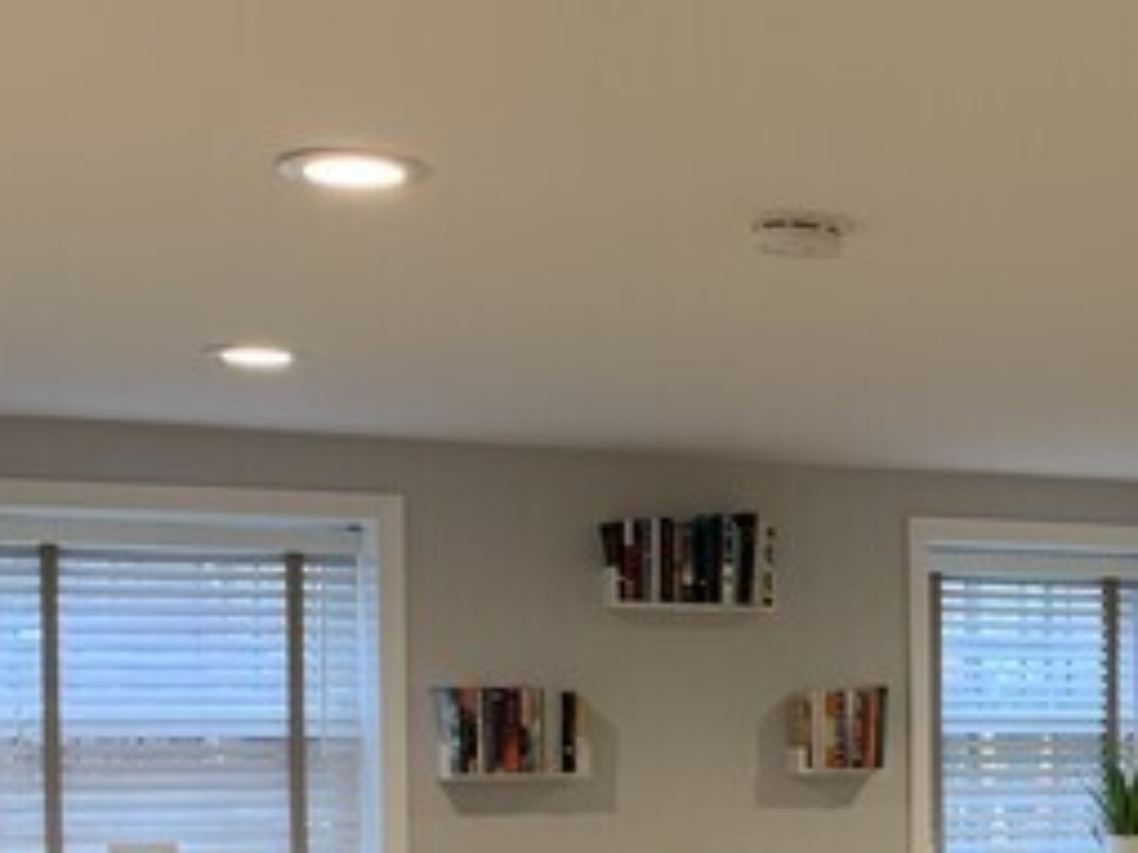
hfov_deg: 27.0
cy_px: 813
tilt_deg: -2.8
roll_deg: +0.6
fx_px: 2234
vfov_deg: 21.0
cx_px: 1145
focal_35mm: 68
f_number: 1.8
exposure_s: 1/60
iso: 160
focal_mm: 4.25
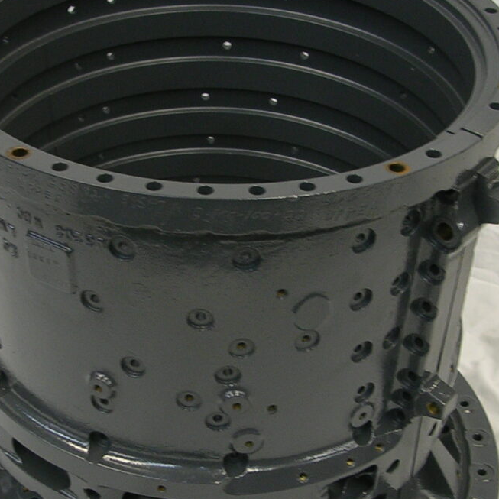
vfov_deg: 21.8
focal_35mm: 79
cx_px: 212
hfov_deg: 21.9
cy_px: 325
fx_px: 1288
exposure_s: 1/16.9
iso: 50
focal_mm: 5.8
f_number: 2.8
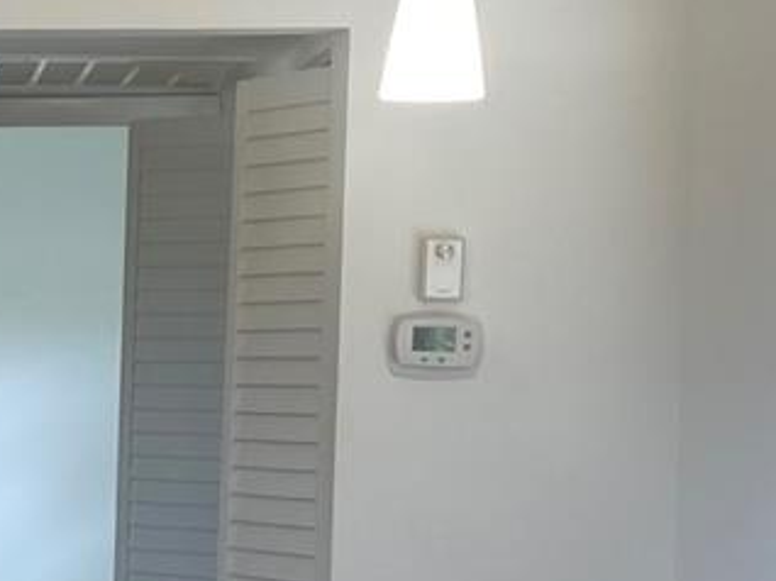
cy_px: 598
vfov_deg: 11.2
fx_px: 2934
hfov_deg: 14.0
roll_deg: -0.6
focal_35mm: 131
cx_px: -427
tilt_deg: -2.2
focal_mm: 4.2
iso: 100
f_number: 1.6
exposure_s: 1/120
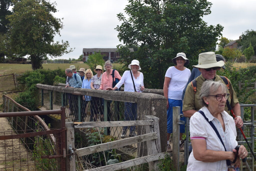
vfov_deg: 29.9
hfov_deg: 43.6
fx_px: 320
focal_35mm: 45
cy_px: 86
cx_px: 128
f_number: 8
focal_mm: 30
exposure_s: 1/250
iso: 200
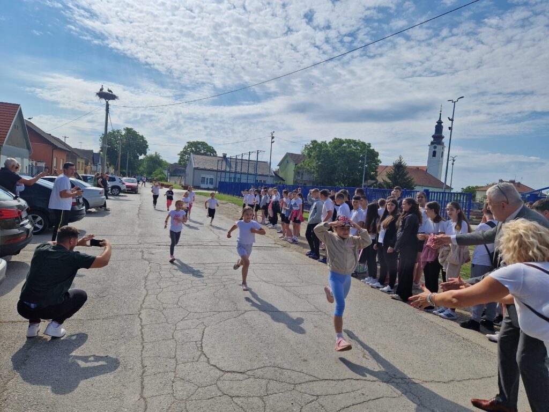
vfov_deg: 58.9
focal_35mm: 23
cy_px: 206
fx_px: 365
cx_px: 274
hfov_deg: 73.9
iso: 50
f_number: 1.8
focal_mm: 5.4
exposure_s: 1/3456
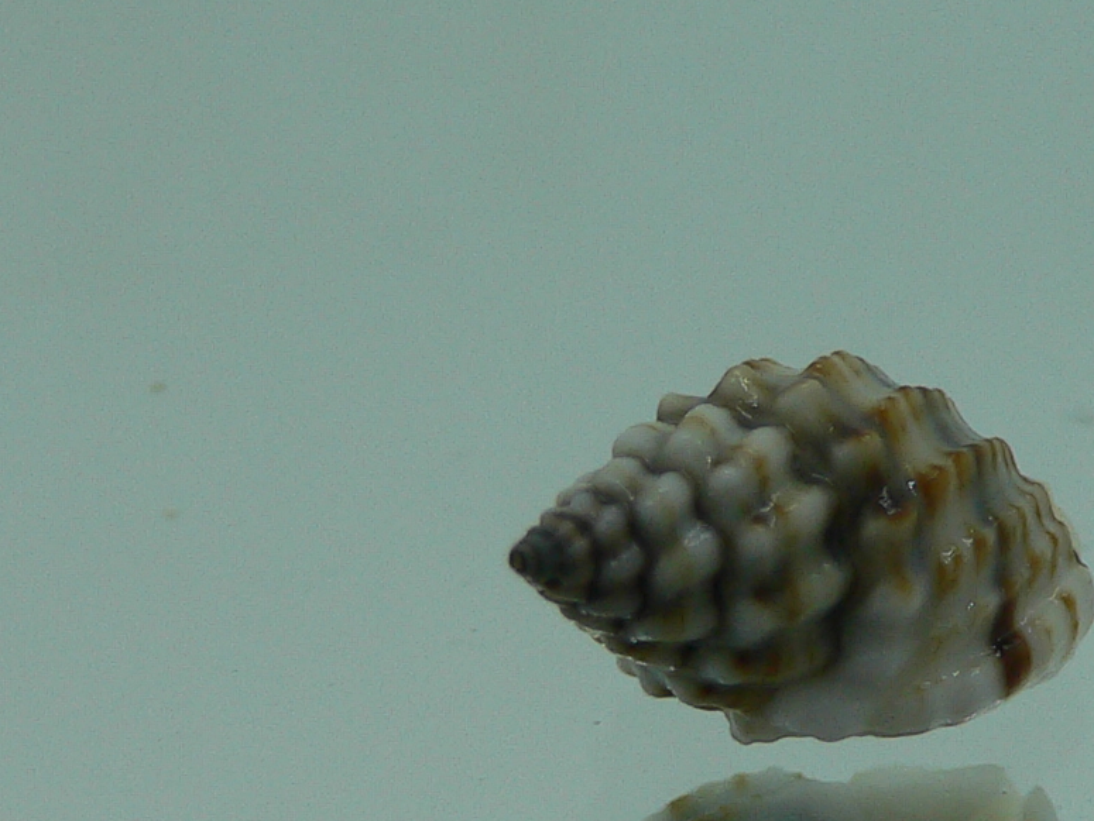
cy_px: 625
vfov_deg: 16.2
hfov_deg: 21.3
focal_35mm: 91
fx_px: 2877
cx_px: 844
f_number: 2.8
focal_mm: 4.6
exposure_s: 1/60
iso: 80
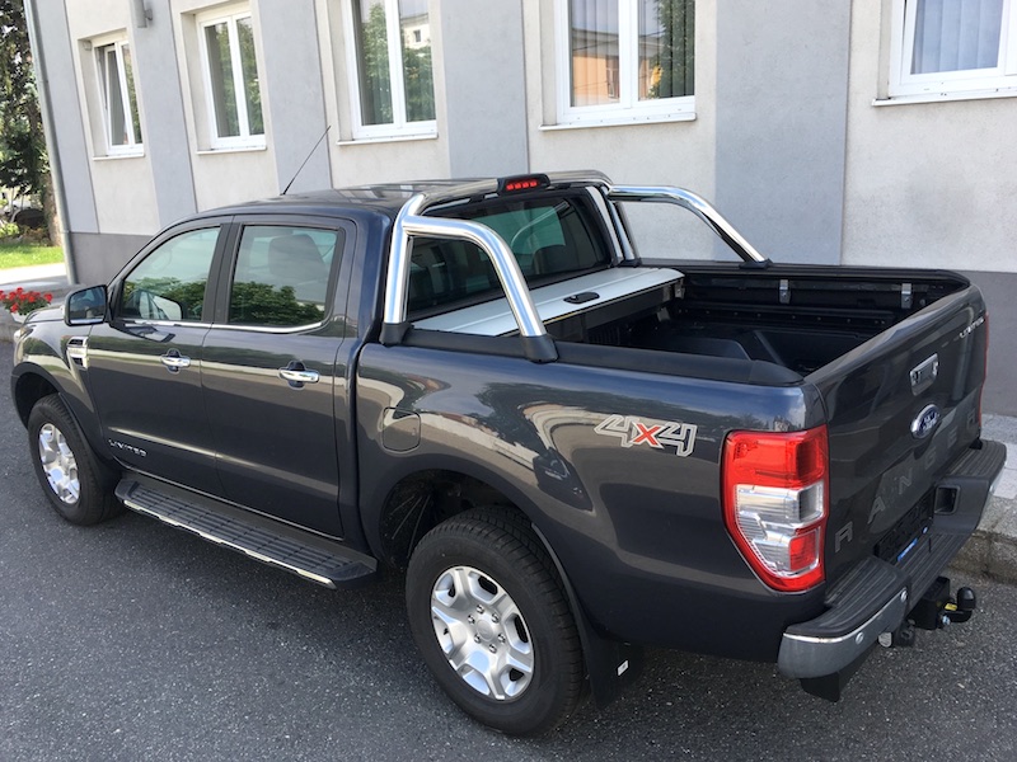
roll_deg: +0.1
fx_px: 852
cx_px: 508
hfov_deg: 61.7
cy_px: 381
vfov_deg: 48.2
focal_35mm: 29
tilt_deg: -13.3
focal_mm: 4.15
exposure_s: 1/340
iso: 25
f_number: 2.2
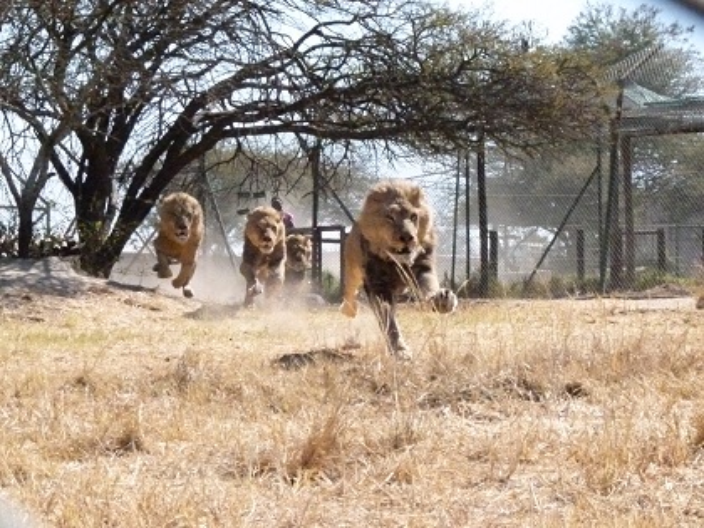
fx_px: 2603
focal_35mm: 128
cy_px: 264
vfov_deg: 11.6
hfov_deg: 15.4
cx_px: 352
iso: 1600
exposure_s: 1/2000
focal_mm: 23
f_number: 8
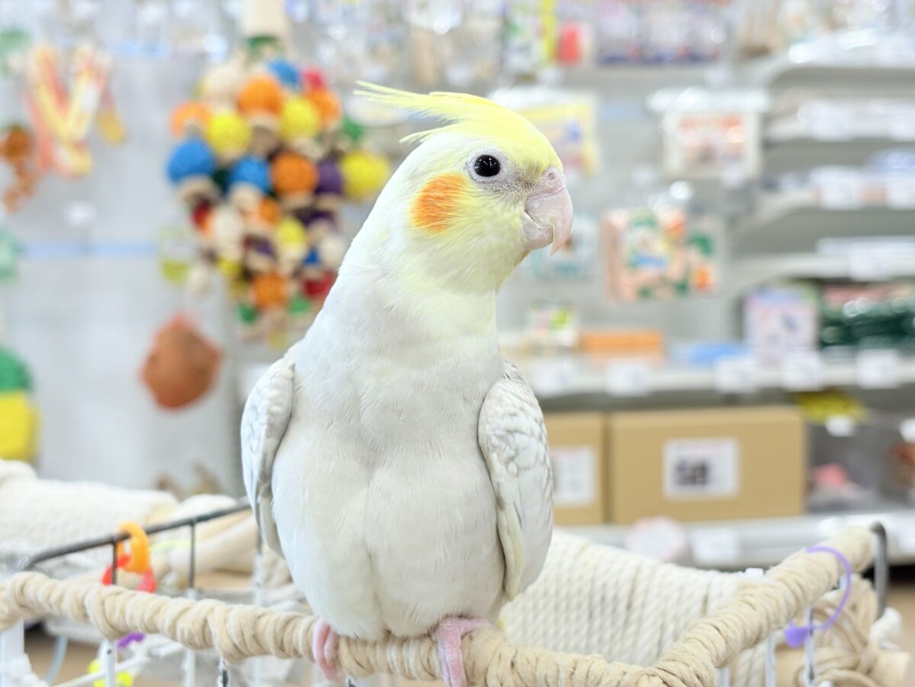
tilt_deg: -3.8
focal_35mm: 52
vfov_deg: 28.0
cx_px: 458
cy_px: 344
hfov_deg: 36.8
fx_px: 1375
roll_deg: +2.1
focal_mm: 5.96
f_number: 1.6
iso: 40
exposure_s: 1/50
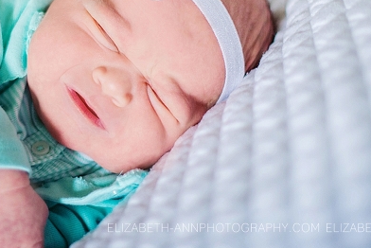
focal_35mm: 98
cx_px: 103
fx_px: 1011
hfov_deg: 20.7
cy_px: 73
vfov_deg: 14.0
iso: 1000
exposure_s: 1/125
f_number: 1.8
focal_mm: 50
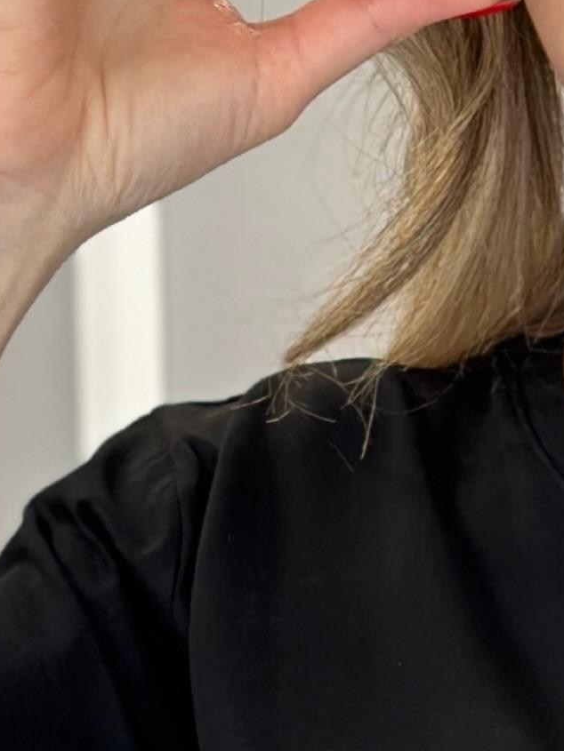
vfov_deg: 8.5
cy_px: 1107
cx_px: 882
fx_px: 4974
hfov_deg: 6.4
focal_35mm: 229
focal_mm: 6.86
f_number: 1.78
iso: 125
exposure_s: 1/64
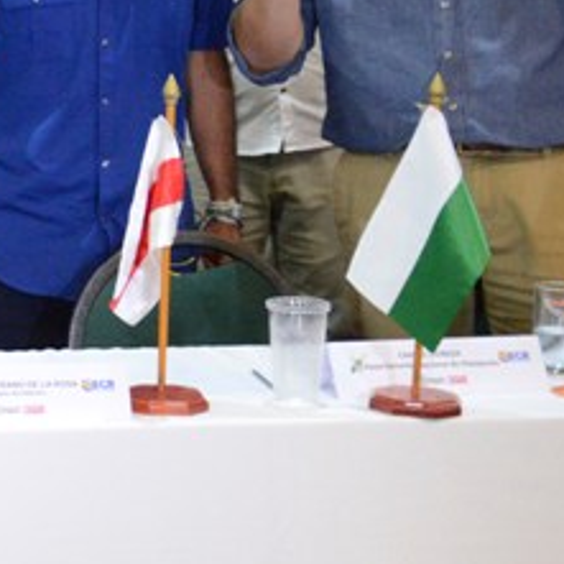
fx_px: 1733
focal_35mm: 94
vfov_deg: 18.1
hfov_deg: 16.8
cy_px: 33
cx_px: -269
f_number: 3.8
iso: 4500
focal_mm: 24
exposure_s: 1/60
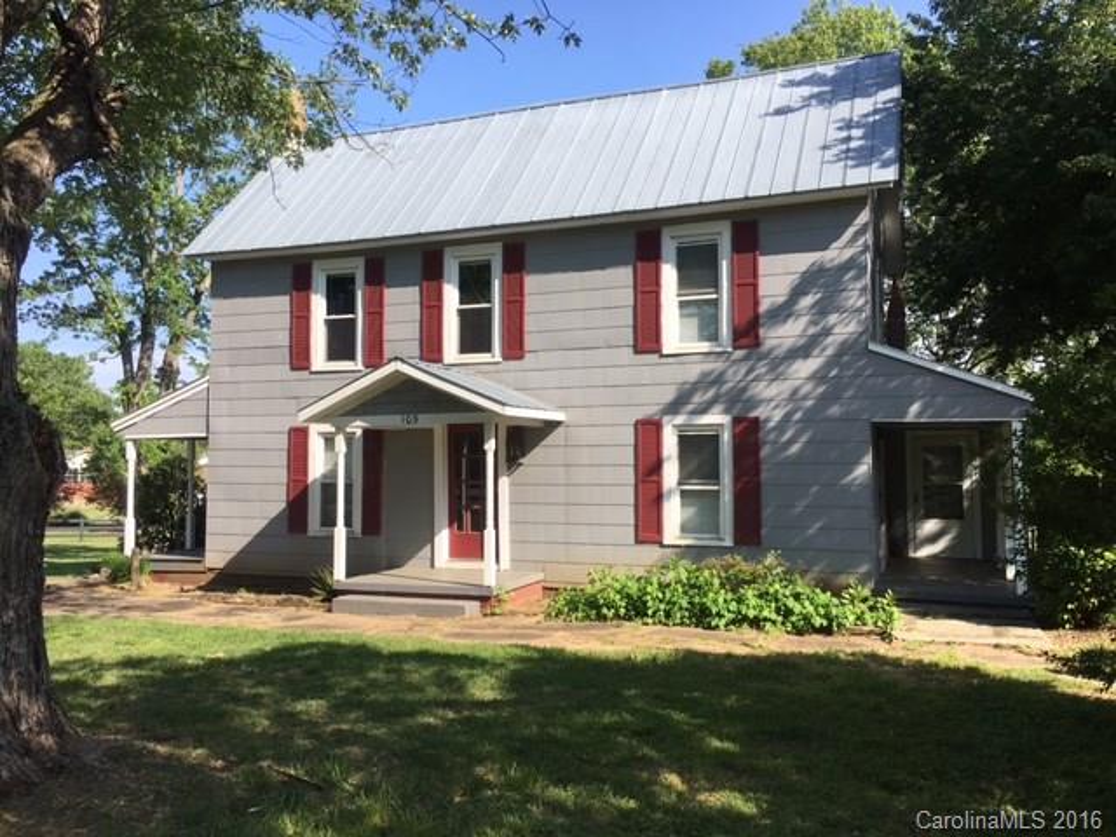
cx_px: 558
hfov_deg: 61.7
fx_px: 935
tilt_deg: +2.4
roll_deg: -0.4
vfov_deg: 48.2
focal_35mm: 29
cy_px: 418
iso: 25
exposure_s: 1/938
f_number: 2.2
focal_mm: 4.15
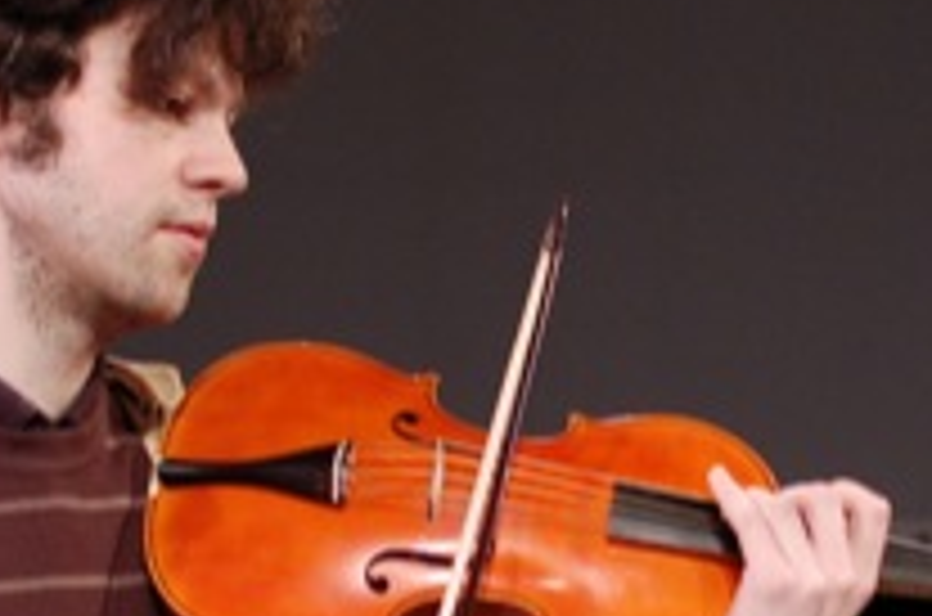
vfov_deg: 8.4
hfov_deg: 12.7
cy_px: 596
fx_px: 4199
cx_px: 482
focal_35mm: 163
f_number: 4
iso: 800
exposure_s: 1/60
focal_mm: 35
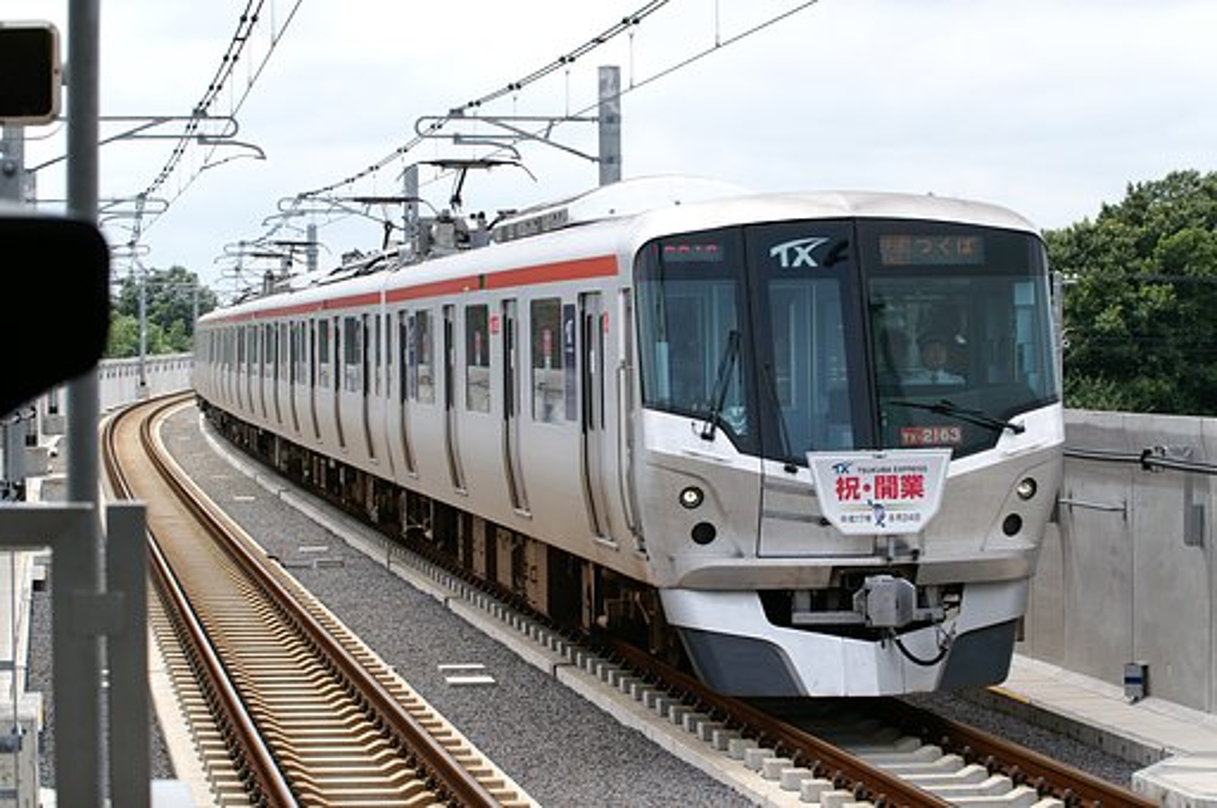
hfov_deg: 19.5
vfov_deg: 13.0
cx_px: 608
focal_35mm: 105
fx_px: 3545
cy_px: 404
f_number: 7.1
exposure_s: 1/500
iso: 200
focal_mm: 70
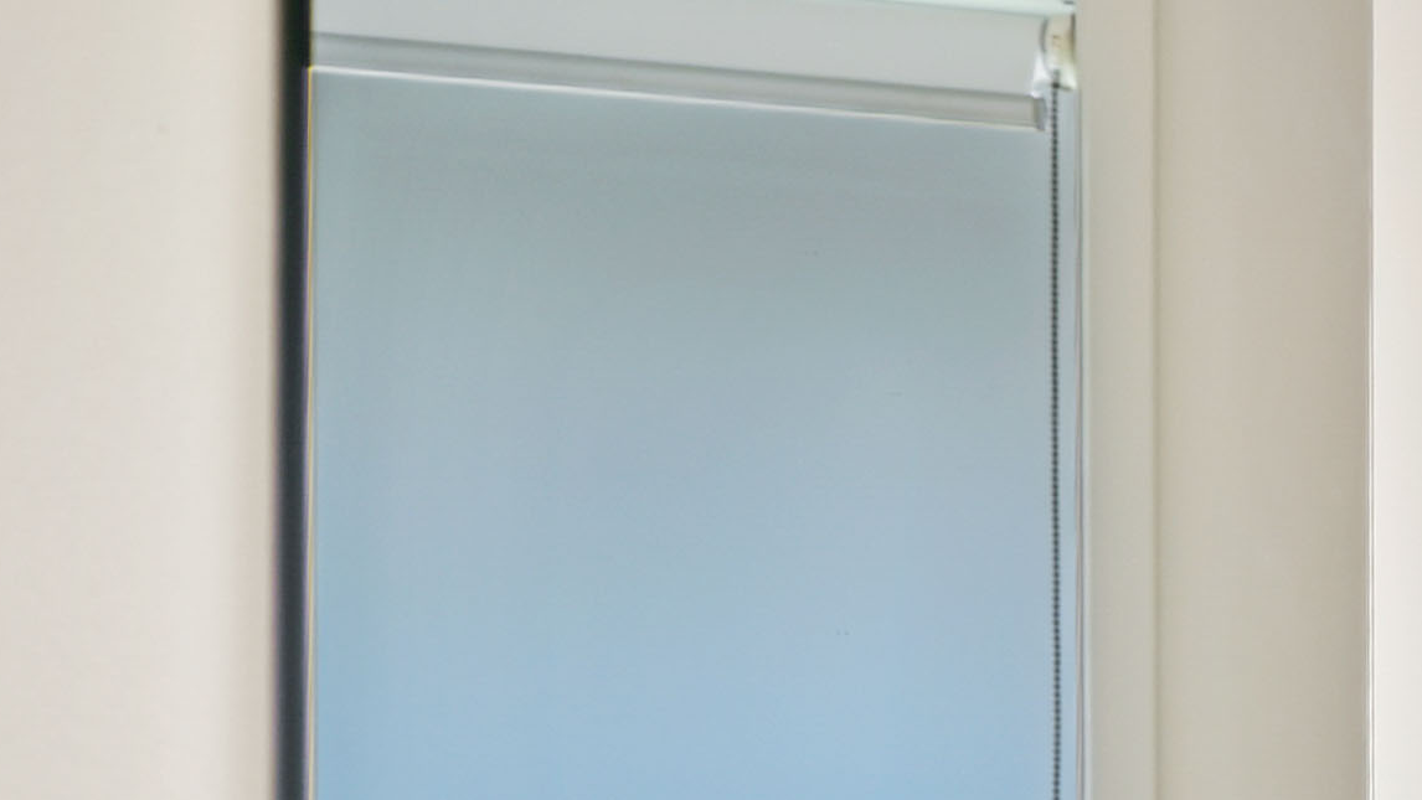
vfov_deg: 14.9
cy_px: 1072
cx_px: 3466
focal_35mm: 77
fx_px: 2904
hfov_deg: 14.9
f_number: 4
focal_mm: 14
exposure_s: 1/15
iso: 100
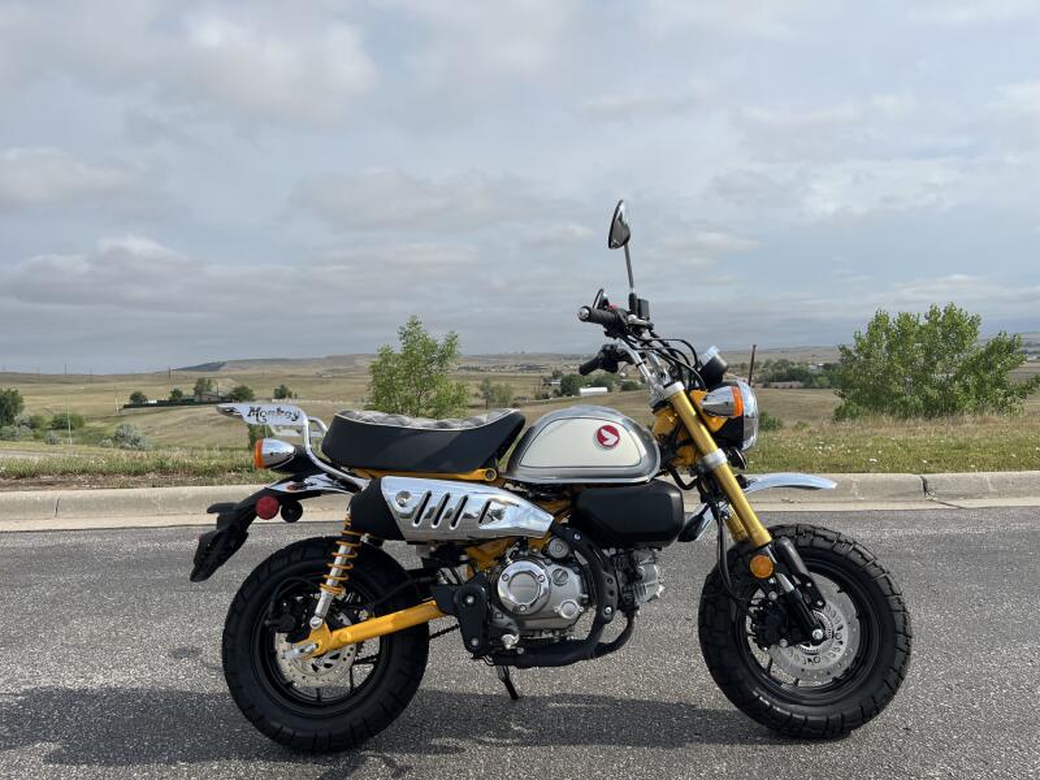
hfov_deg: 67.3
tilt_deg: -4.4
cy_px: 390
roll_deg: +3.2
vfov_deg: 53.1
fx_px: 781
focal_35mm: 26
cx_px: 520
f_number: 1.6
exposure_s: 1/5848
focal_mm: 5.1
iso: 50
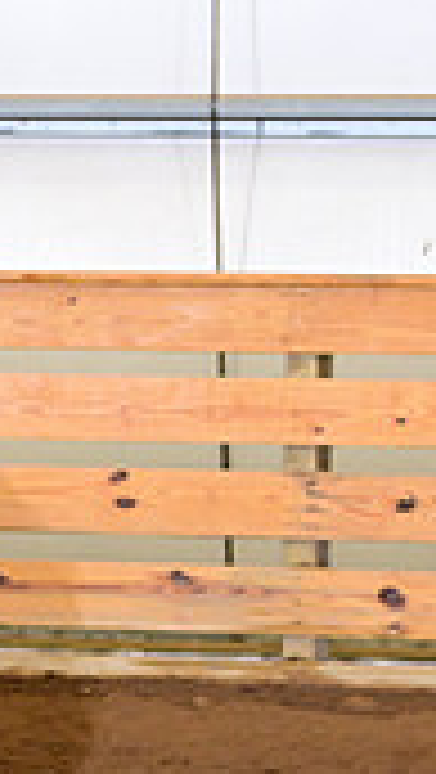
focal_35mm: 353
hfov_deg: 3.4
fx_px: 7241
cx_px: -805
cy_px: 245
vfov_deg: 6.1
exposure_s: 1/200
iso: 2500
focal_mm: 100
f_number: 5.6
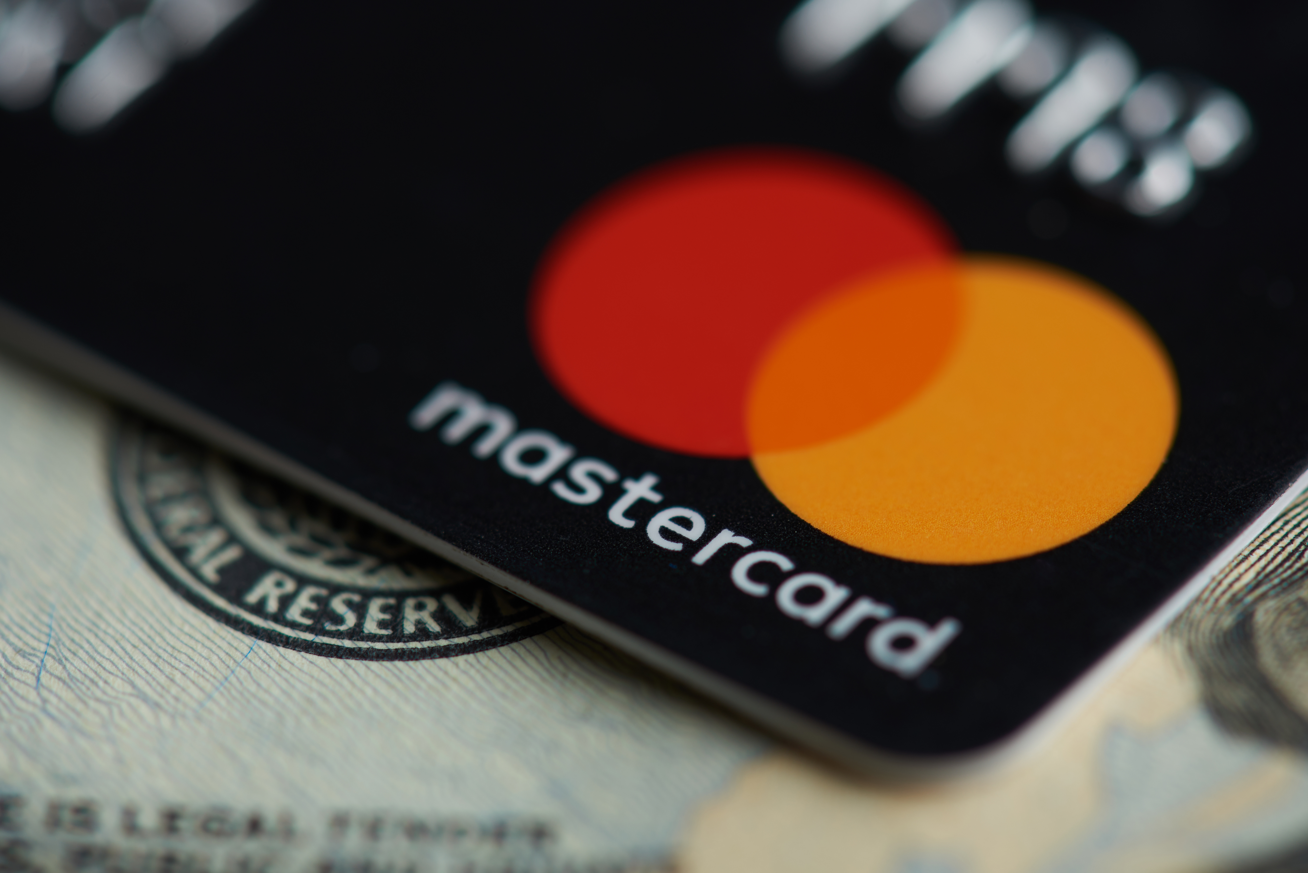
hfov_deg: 19.4
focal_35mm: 105
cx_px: 654
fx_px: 3816
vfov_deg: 13.1
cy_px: 436
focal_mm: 105
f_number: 8
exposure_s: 1/125
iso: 50
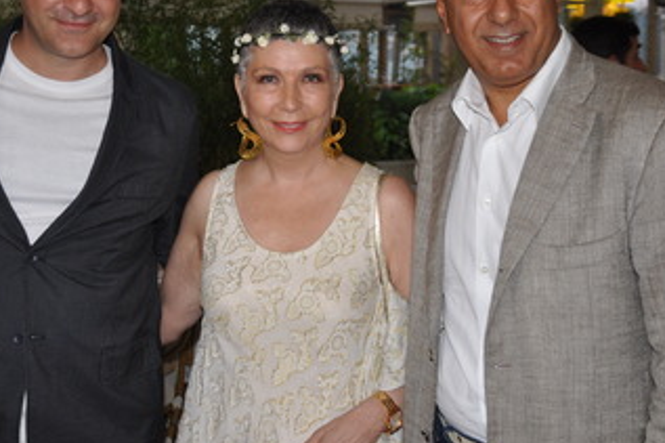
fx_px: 1089
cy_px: 184
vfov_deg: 22.9
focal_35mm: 59
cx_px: 235
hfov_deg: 33.7
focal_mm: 26
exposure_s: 1/60
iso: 400
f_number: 4
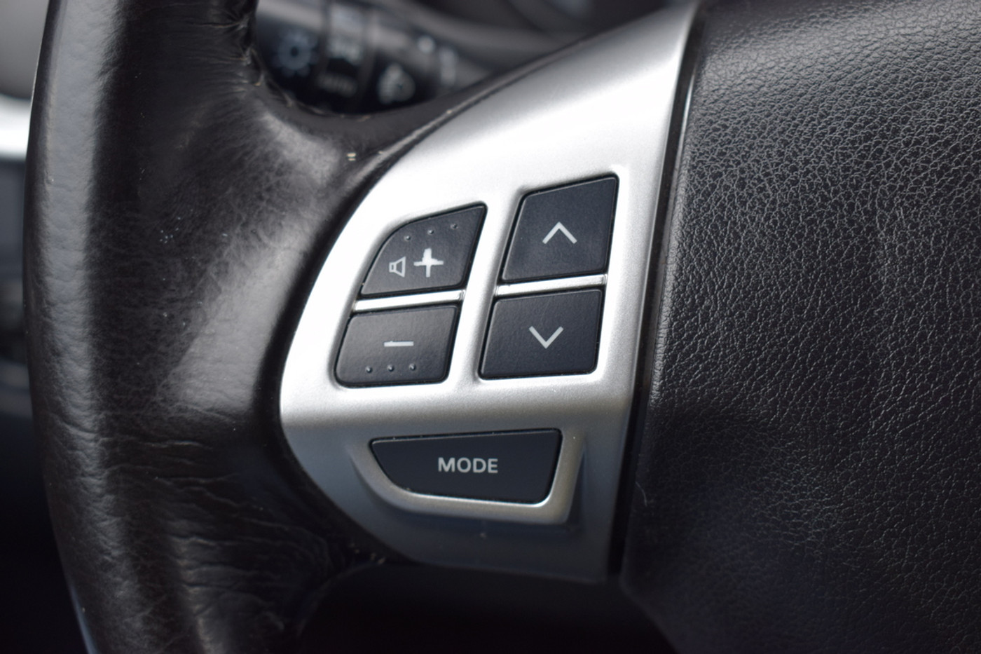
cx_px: 490
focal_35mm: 57
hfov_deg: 35.1
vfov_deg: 23.8
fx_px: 1553
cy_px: 327
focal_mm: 38
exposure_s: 1/160
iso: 400
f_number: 6.3
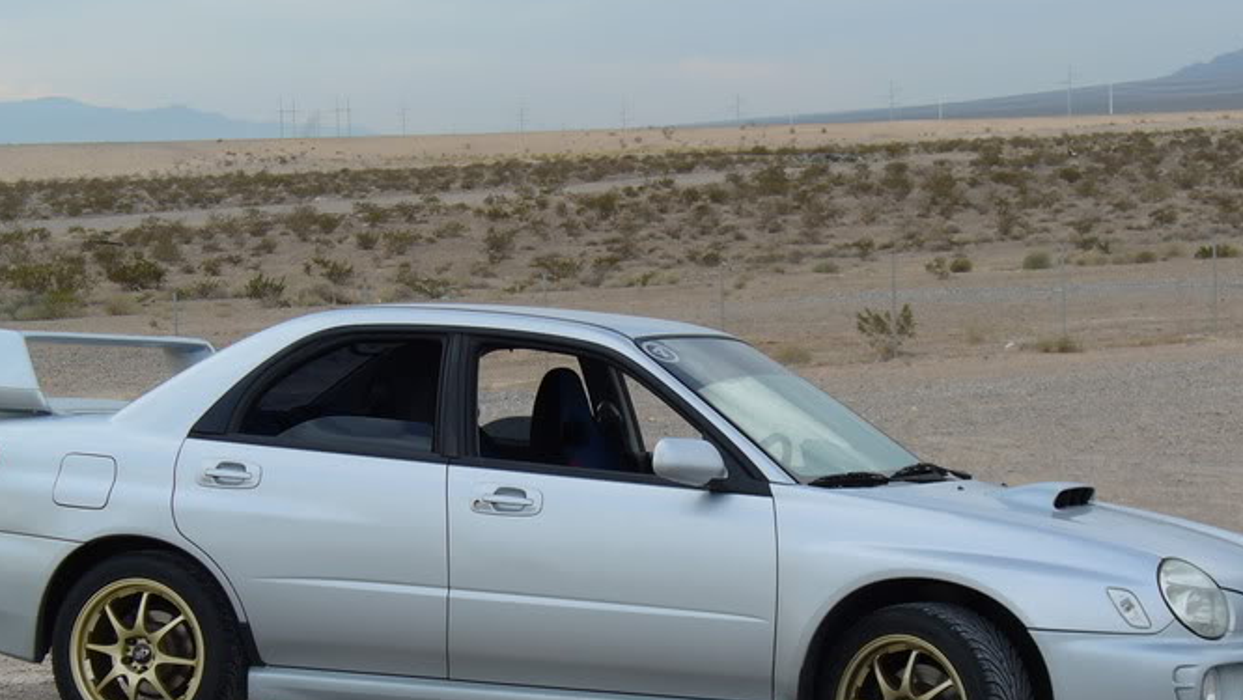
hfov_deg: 20.9
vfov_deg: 11.9
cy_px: 489
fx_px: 3363
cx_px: 620
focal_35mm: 102
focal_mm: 12.8
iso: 64
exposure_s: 1/250
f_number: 3.3
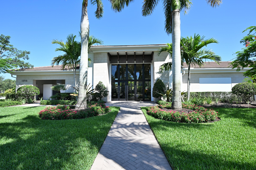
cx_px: 128
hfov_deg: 90.0
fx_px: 128
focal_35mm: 18
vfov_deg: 67.4
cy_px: 85
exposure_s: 1/160
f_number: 8
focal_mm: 18
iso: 200
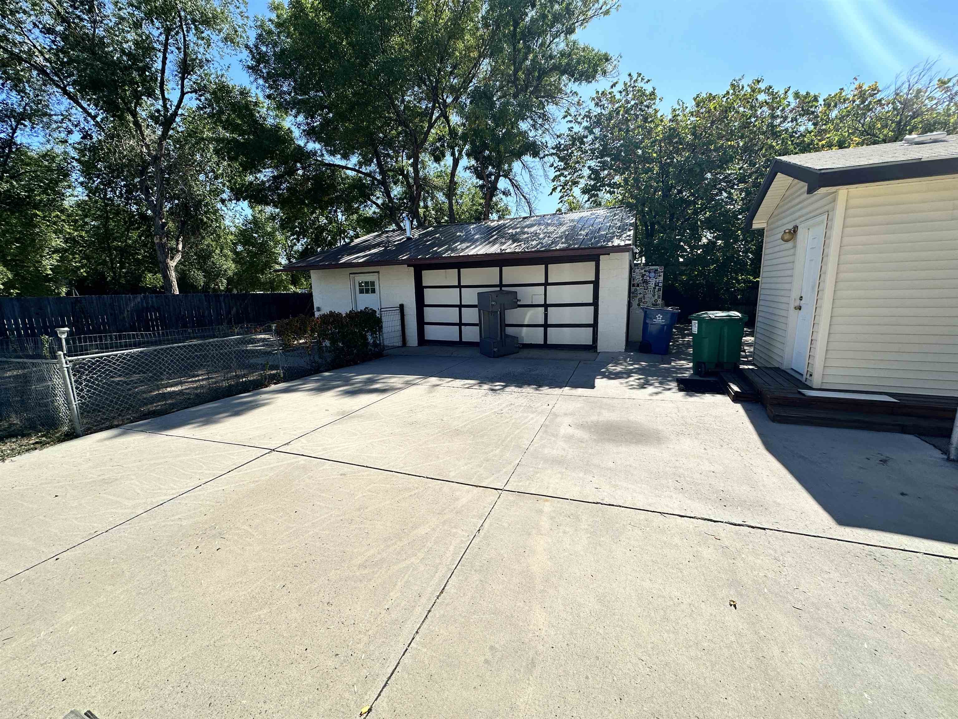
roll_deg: +1.0
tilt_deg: -10.8
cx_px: 479
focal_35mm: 14
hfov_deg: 102.1
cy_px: 360
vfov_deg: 85.7
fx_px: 387
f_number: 2.2
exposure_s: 1/2132
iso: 50
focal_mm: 2.22
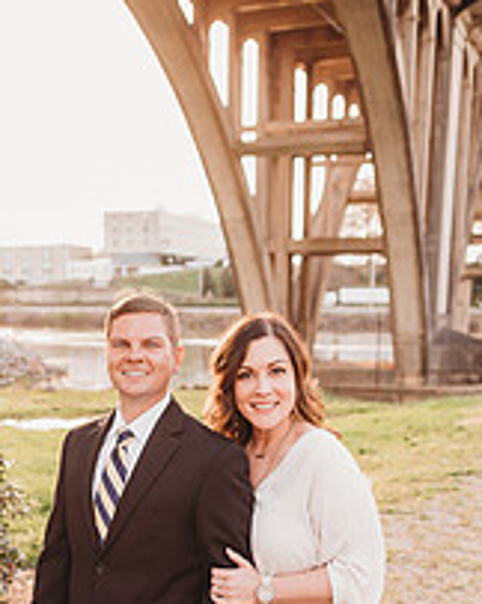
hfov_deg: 30.2
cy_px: 500
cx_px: 202
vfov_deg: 35.9
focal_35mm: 50
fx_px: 893
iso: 125
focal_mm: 24
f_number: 2.5
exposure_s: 1/250
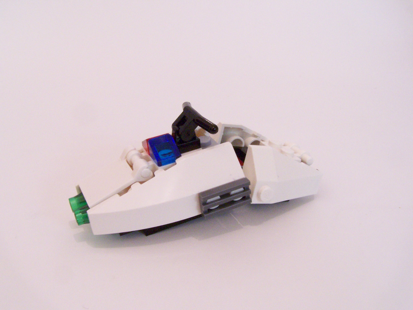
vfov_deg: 33.6
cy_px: 155
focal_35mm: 43
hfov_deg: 43.9
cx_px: 206
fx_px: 513
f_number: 8
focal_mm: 7.1
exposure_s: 1/4
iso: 400
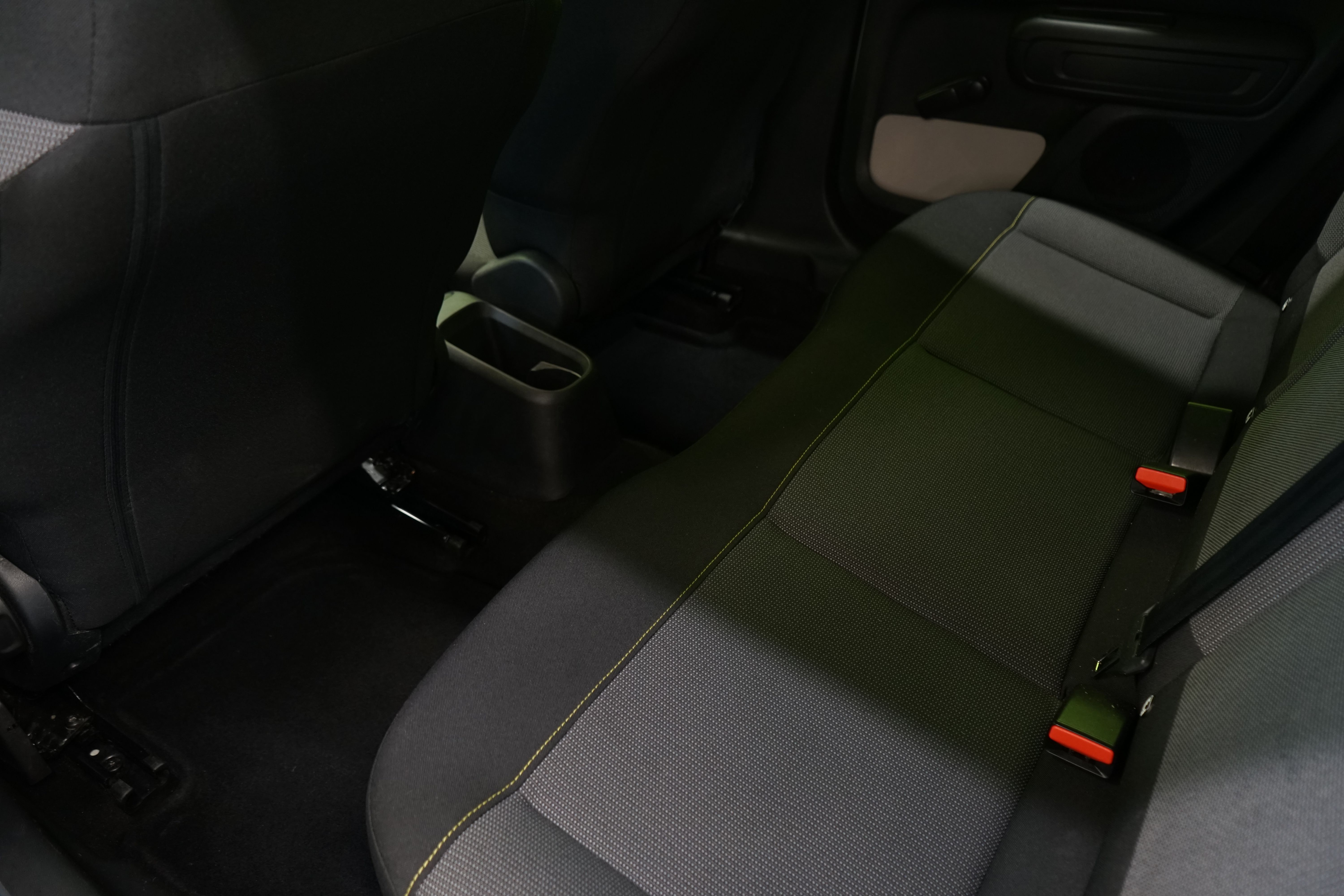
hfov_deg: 65.5
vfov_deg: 46.4
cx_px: 672
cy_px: 448
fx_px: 1045
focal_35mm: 28
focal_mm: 28
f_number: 4.5
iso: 1250
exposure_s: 1/15
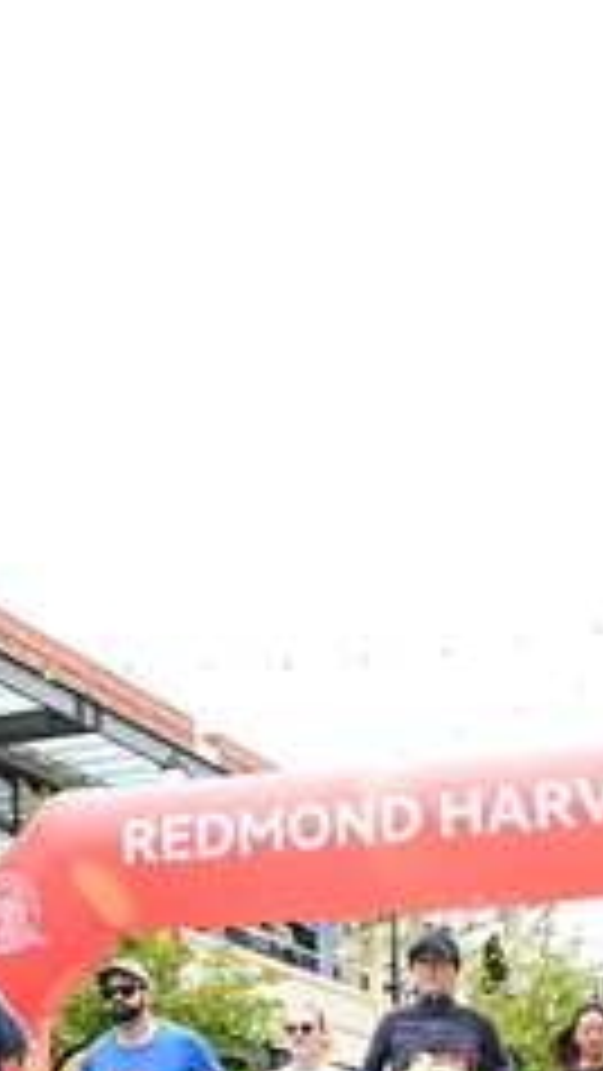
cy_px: 936
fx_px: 2130
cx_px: 295
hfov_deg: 16.1
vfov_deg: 27.3
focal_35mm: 75
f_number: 4
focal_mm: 31
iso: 2000
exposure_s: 1/640
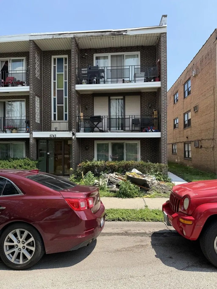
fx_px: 201
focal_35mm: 24
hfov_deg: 56.8
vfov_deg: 71.6
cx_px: 108
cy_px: 144
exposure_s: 1/2110
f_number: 1.78
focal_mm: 6.76
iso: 80
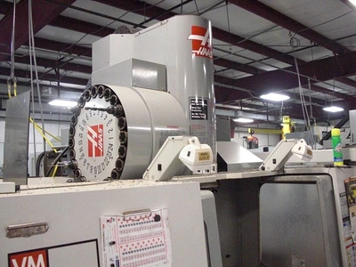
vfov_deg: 39.7
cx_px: 178
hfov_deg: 51.4
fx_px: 370
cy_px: 134
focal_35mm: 36
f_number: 2.8
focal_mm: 6.3
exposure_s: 1/125
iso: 800
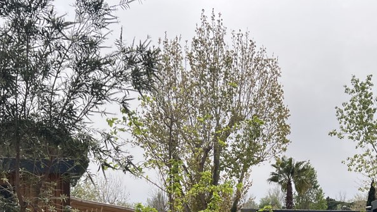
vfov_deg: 19.5
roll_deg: +2.1
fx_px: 570
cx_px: 234
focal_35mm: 57
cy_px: 270
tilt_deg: -6.4
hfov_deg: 36.4
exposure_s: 1/4444
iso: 50
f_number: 1.5
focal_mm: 5.7
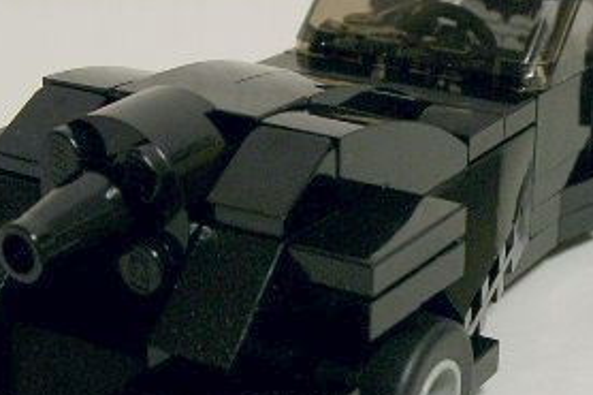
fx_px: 1498
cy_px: 152
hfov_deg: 22.3
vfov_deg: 15.0
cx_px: 395
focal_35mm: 91
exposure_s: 1/15.5
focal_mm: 5.8
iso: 100
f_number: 3.5
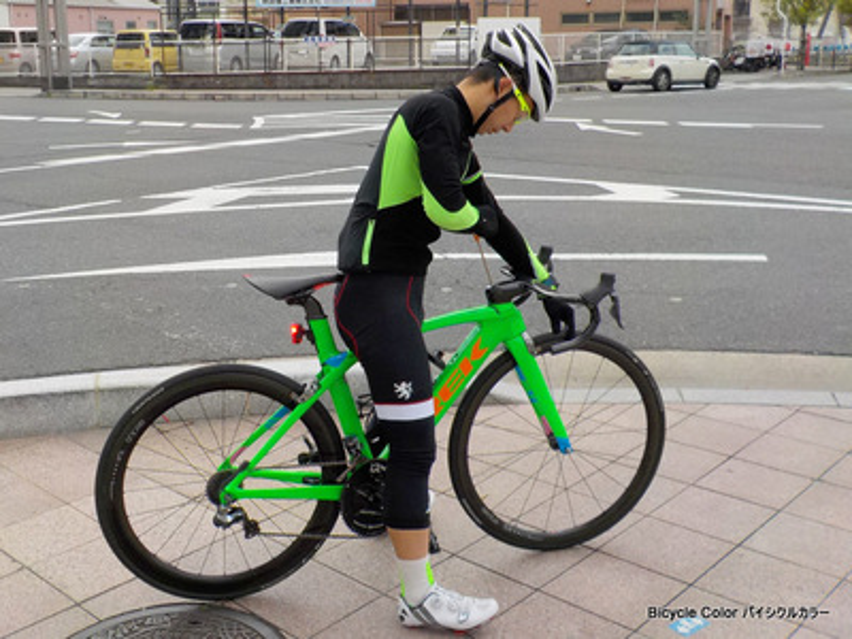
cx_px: 426
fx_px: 738
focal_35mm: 30
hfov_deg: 60.0
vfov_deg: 46.8
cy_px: 320
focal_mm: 4.1
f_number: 3.3
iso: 125
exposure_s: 1/200
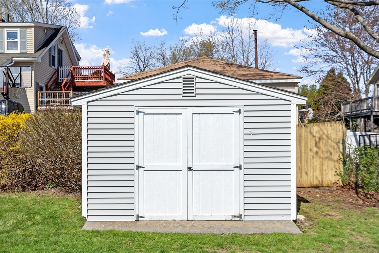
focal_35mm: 33
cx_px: 190
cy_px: 126
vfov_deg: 40.0
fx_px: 347
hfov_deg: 57.2
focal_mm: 22
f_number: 8
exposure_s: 1/500
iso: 100
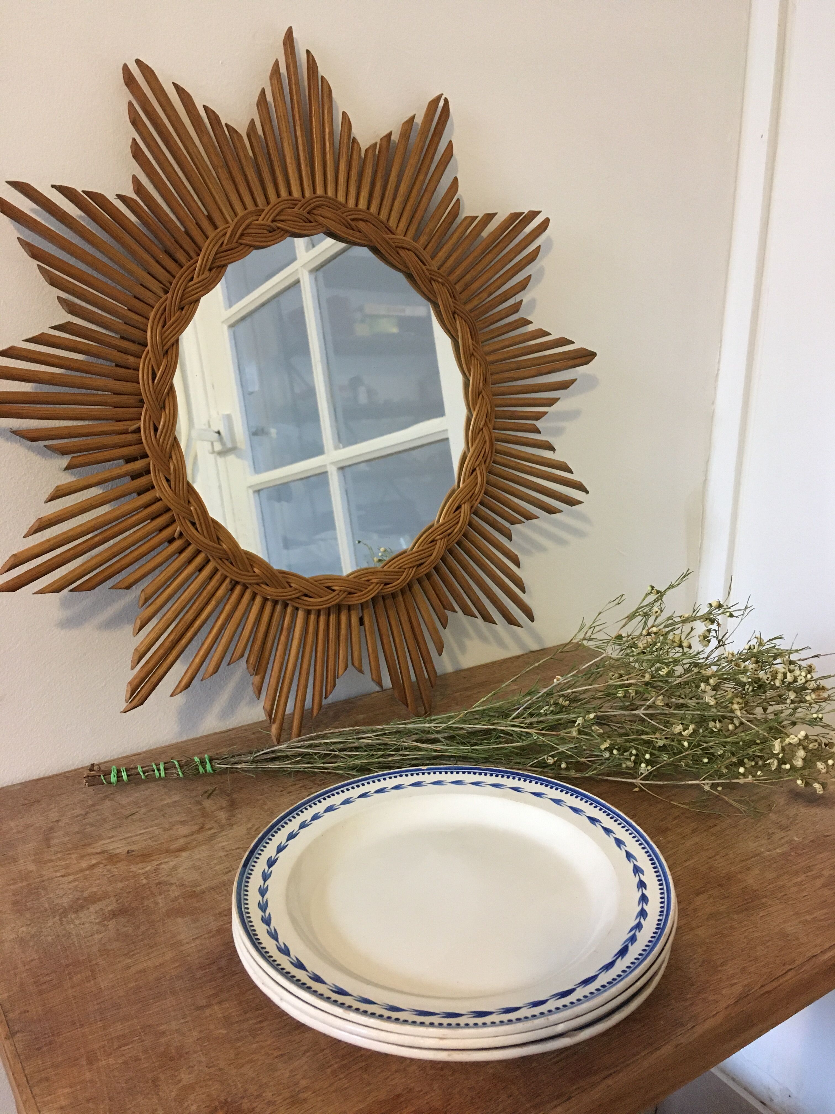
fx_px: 933
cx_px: 418
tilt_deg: -15.7
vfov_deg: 61.7
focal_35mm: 29
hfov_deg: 48.2
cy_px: 557
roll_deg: -1.0
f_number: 2.2
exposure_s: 1/25
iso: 200
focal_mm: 4.15
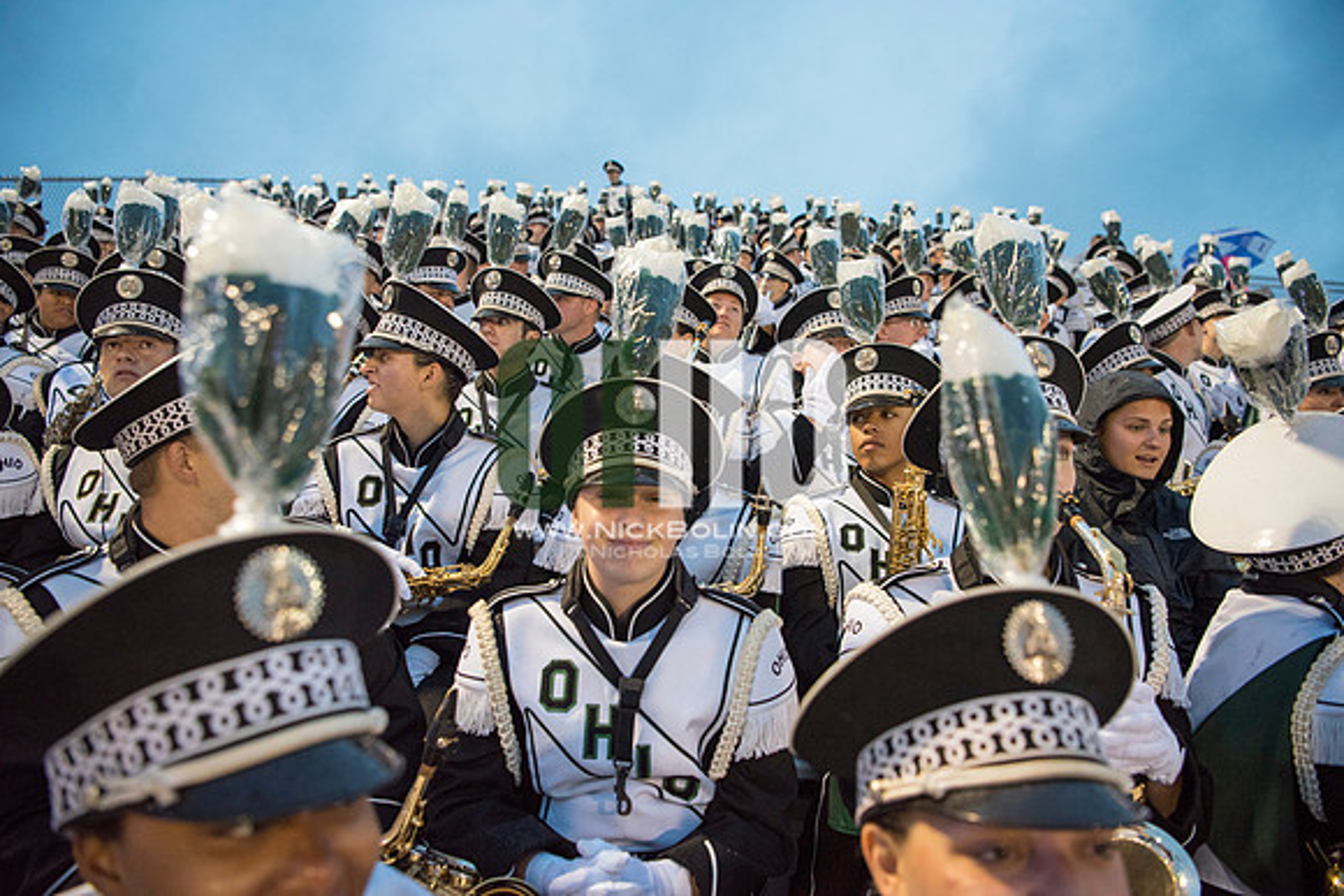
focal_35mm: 24
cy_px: 448
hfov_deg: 73.7
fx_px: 896
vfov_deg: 53.2
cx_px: 672
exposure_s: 1/320
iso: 2000
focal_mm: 24
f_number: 3.2
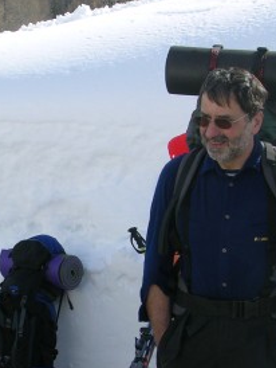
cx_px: 50
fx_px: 1040
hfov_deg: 15.0
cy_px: 242
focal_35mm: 98
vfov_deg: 20.0
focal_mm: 8.9
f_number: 6.3
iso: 50
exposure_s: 1/208
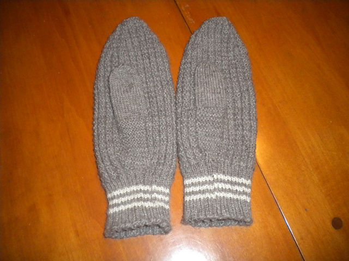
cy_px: 130
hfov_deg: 52.6
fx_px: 353
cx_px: 174
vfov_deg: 40.7
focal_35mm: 35
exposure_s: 1/30
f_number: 3.1
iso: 400
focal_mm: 6.3
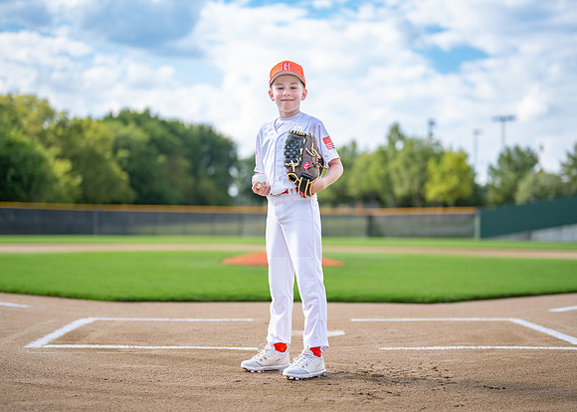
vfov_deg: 22.9
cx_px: 298
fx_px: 1018
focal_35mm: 62
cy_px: 200
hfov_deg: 31.7
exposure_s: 1/4000
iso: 100
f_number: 1.2
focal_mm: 50
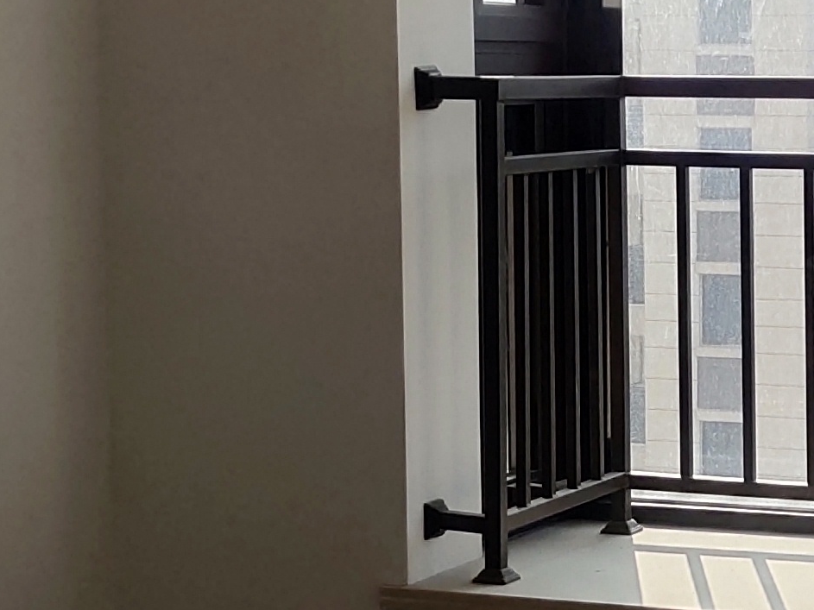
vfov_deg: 11.9
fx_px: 2916
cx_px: 823
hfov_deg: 15.6
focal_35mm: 124
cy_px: 383
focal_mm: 4.27
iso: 50
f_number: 1.8
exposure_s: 1/709
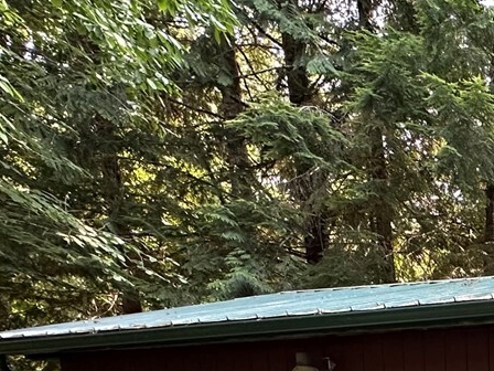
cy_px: 591
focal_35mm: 50
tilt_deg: -8.9
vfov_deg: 22.5
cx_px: 755
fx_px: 714
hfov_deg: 26.5
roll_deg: -0.8
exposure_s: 1/99
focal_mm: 2.22
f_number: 2.2
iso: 200
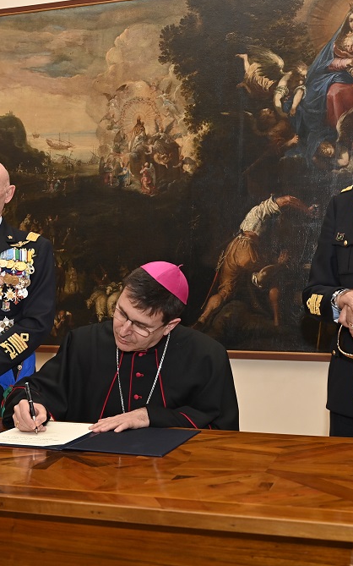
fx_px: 816
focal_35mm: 53
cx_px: 155
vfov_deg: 38.2
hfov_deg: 24.4
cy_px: 286
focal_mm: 34
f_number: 4.5
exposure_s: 1/125
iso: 800
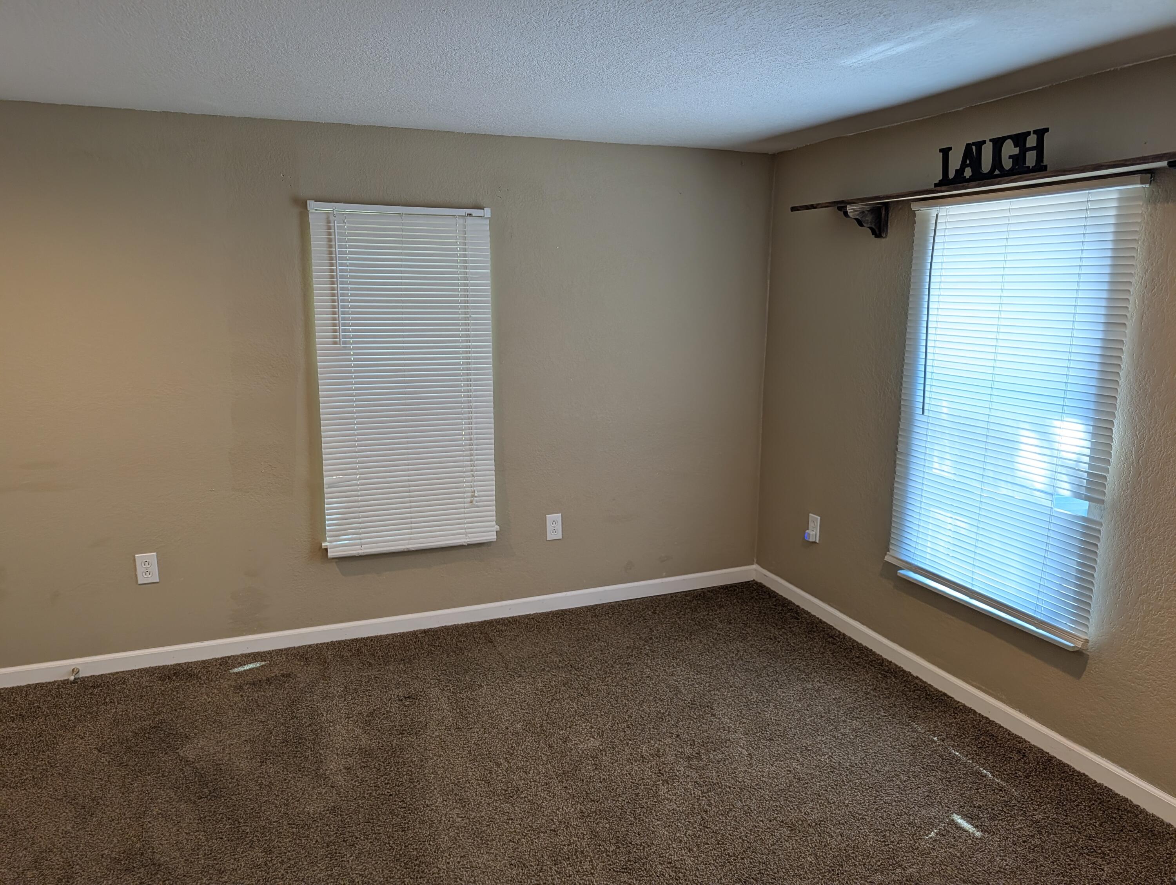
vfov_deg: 56.9
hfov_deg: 71.5
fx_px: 816
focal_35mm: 24
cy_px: 442
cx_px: 588
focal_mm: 6.9
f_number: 1.68
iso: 82
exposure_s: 1/120
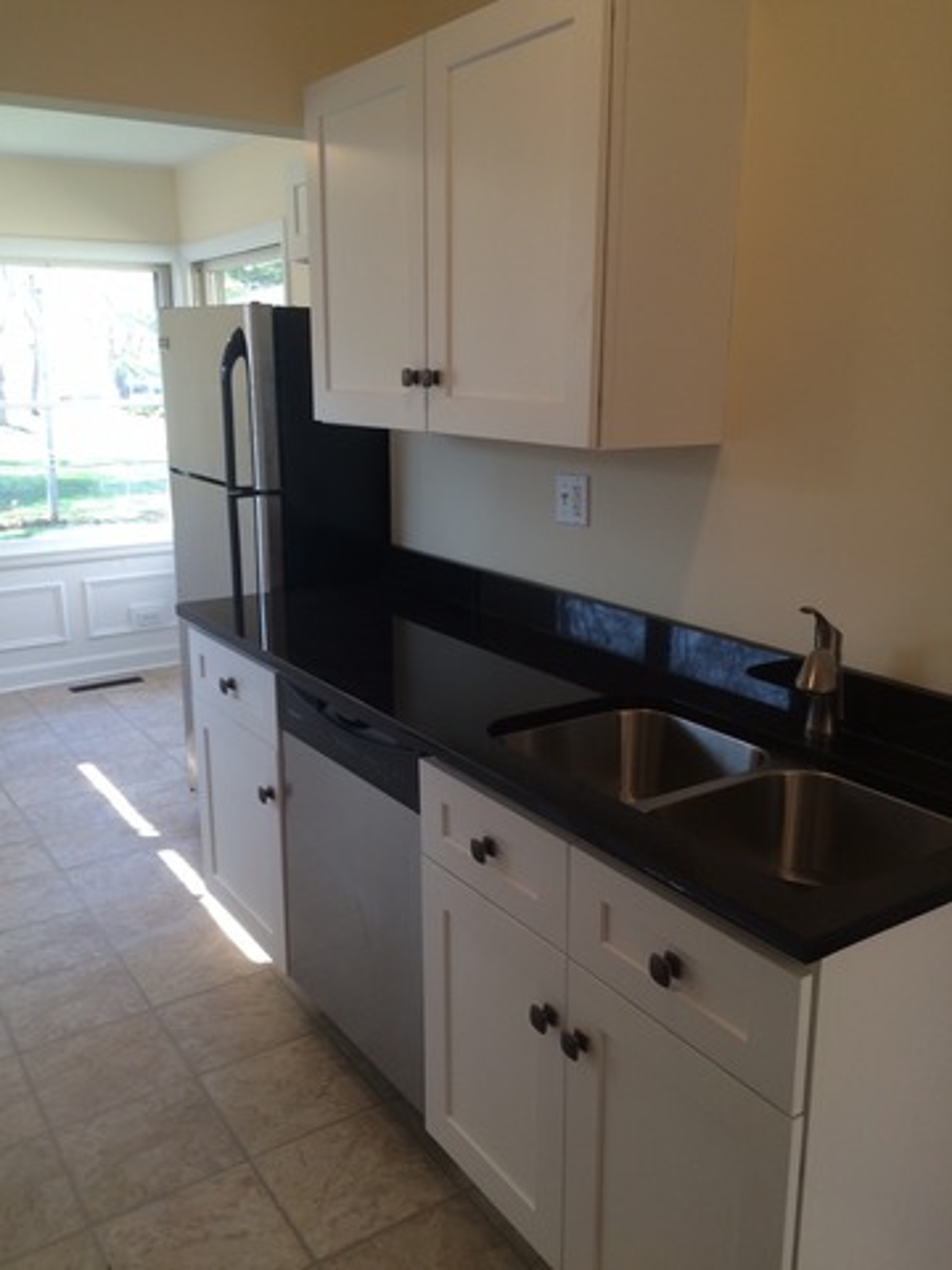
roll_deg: +1.1
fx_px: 1063
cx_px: 476
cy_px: 635
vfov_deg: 61.7
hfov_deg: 48.2
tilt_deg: -13.2
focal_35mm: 29
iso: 40
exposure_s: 1/60
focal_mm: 4.15
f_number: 2.2
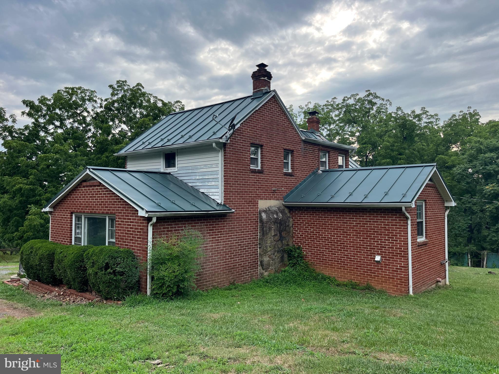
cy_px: 187
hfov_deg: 67.3
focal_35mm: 26
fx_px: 375
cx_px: 250
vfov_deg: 53.1
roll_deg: +0.2
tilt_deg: +3.2
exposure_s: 1/1000
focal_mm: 5.1
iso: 50
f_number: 1.6
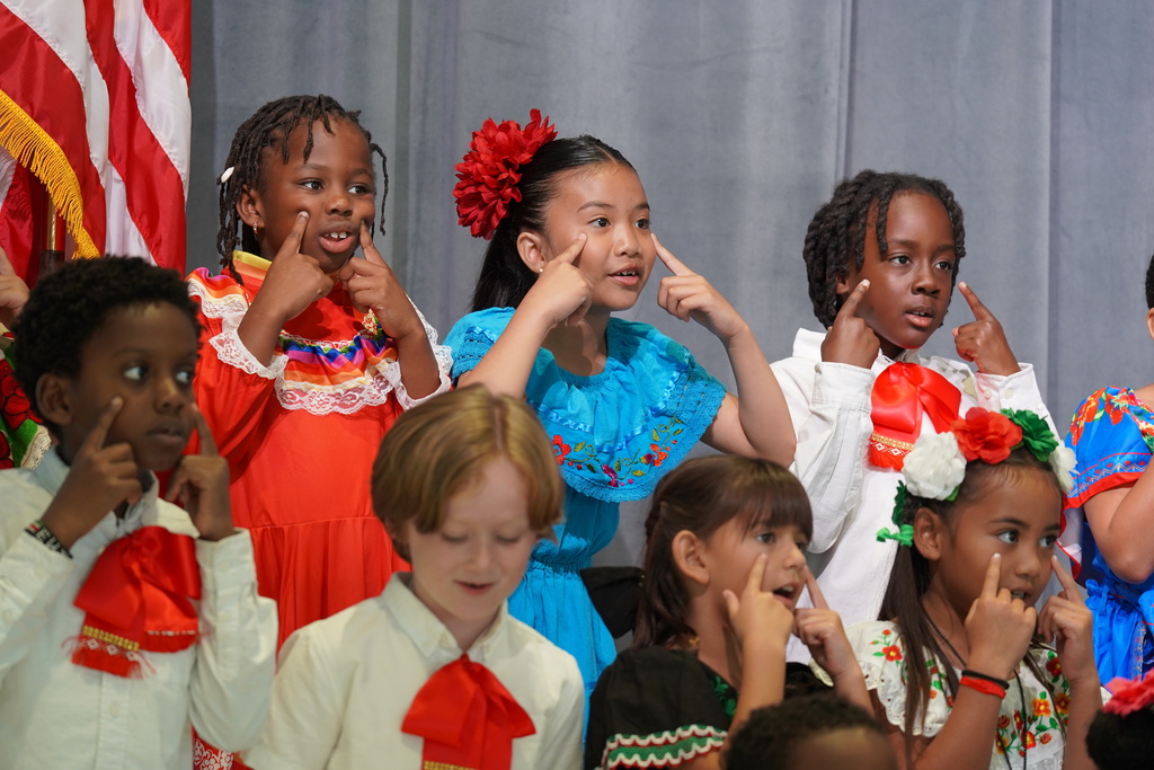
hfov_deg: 12.8
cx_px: 577
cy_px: 385
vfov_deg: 8.5
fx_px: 5161
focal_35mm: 161
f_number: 4
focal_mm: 161
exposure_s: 1/200
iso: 1000
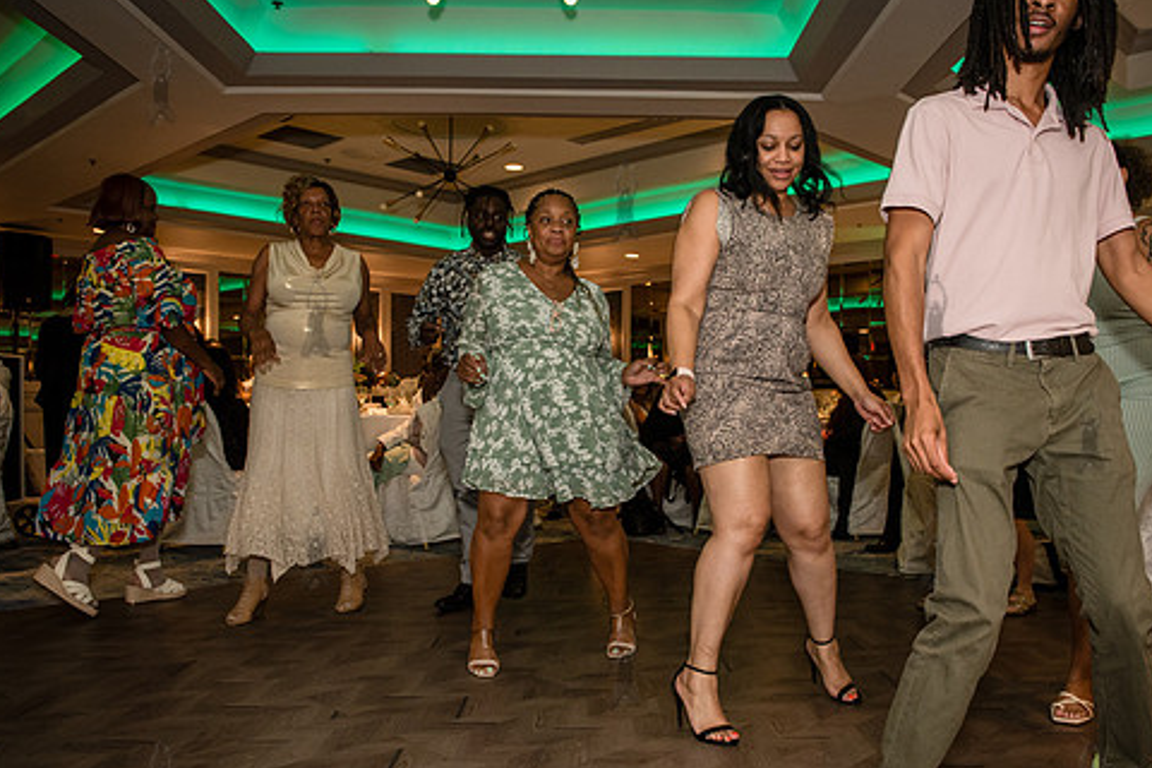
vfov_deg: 44.9
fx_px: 928
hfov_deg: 63.6
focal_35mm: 29
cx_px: 624
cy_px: 431
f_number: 3.5
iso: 1600
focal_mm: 24
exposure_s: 1/160
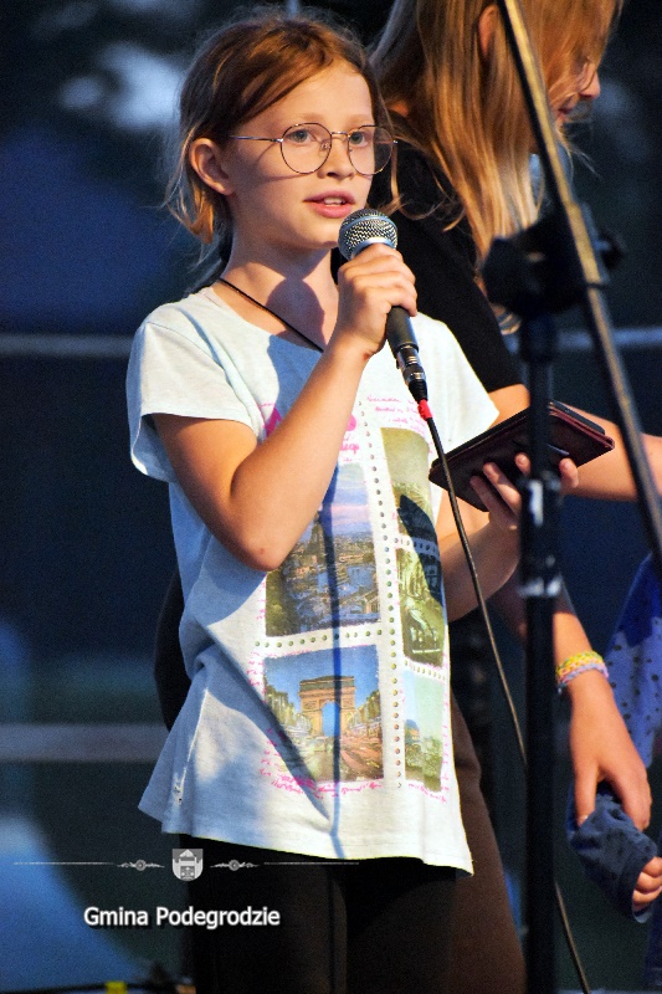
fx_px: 10761
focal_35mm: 390
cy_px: 497
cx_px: 331
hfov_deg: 3.5
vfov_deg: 5.3
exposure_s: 1/125
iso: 7200
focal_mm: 260
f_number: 6
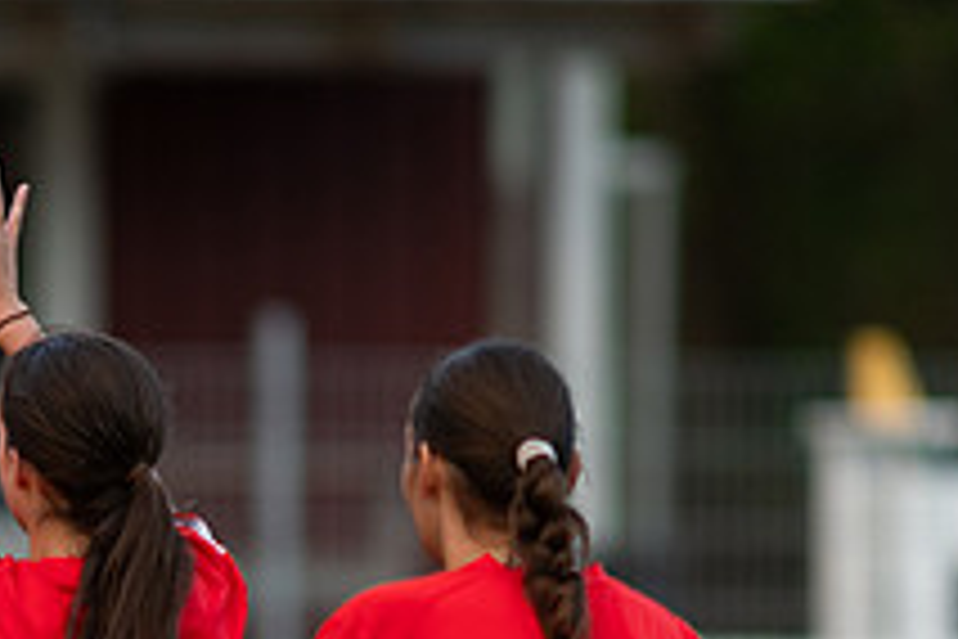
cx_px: -117
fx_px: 32569
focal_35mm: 1224
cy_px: 866
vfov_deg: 1.1
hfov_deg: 1.7
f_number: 3.2
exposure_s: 1/1000
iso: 360
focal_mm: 300
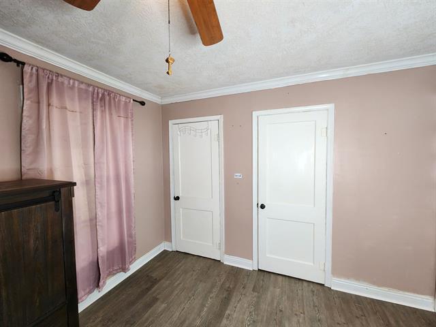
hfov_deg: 106.2
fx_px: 164
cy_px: 164
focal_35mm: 13
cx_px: 218
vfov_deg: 89.9
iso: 160
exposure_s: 1/60
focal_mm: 2.2
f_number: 2.2
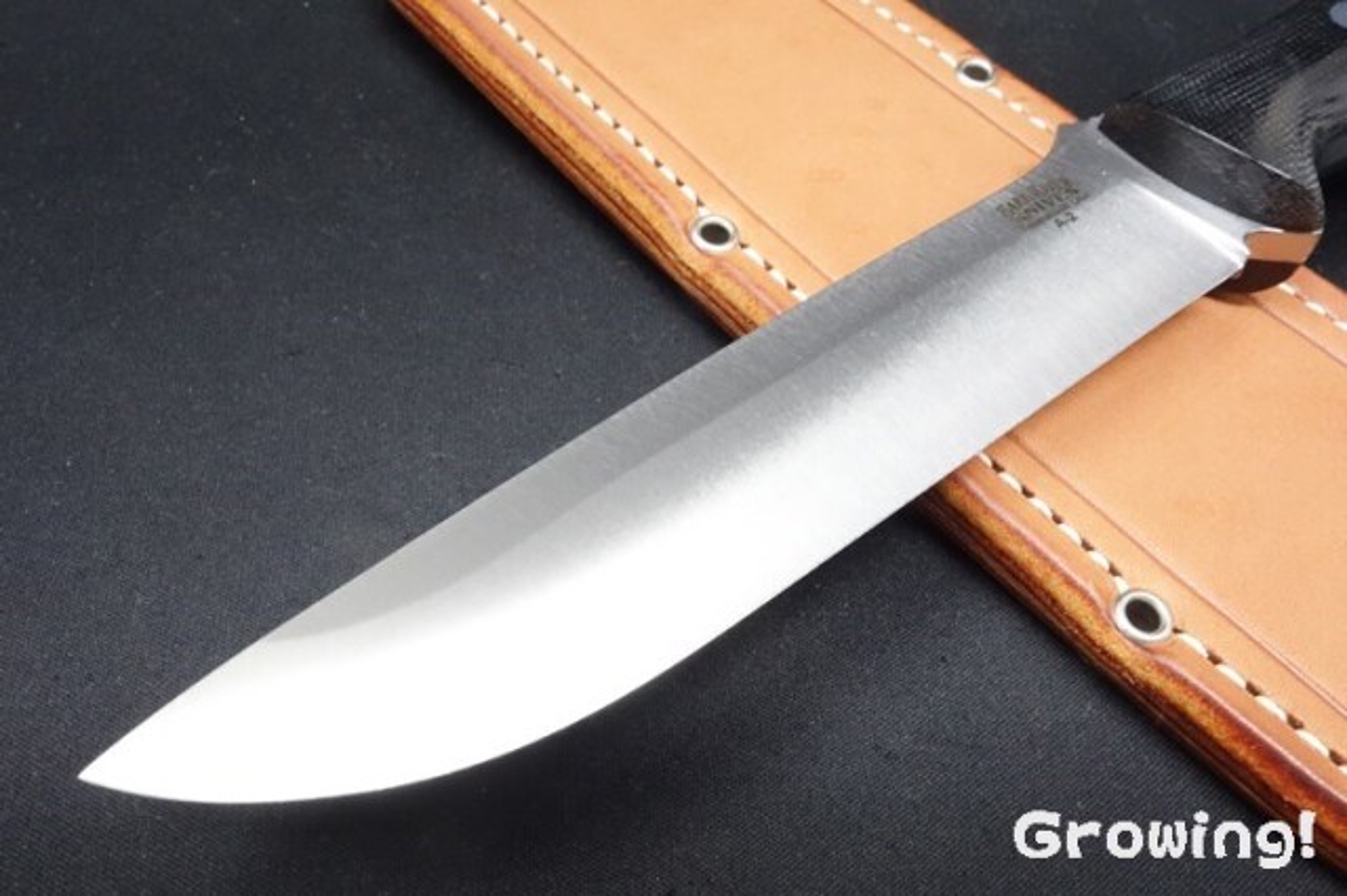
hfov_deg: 65.5
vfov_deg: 46.4
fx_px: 1047
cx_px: 674
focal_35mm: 28
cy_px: 448
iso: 2000
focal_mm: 10.4
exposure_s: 1/30
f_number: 10
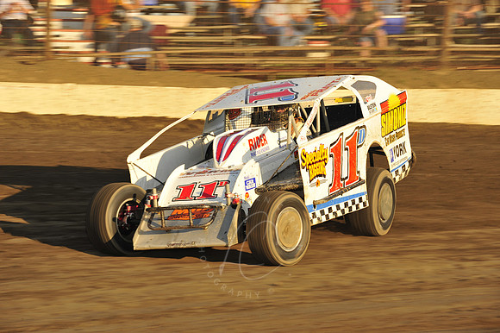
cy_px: 166
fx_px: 2360
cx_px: 250
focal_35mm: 170
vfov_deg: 8.1
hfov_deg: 12.1
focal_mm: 170
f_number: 11
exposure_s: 1/320
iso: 400
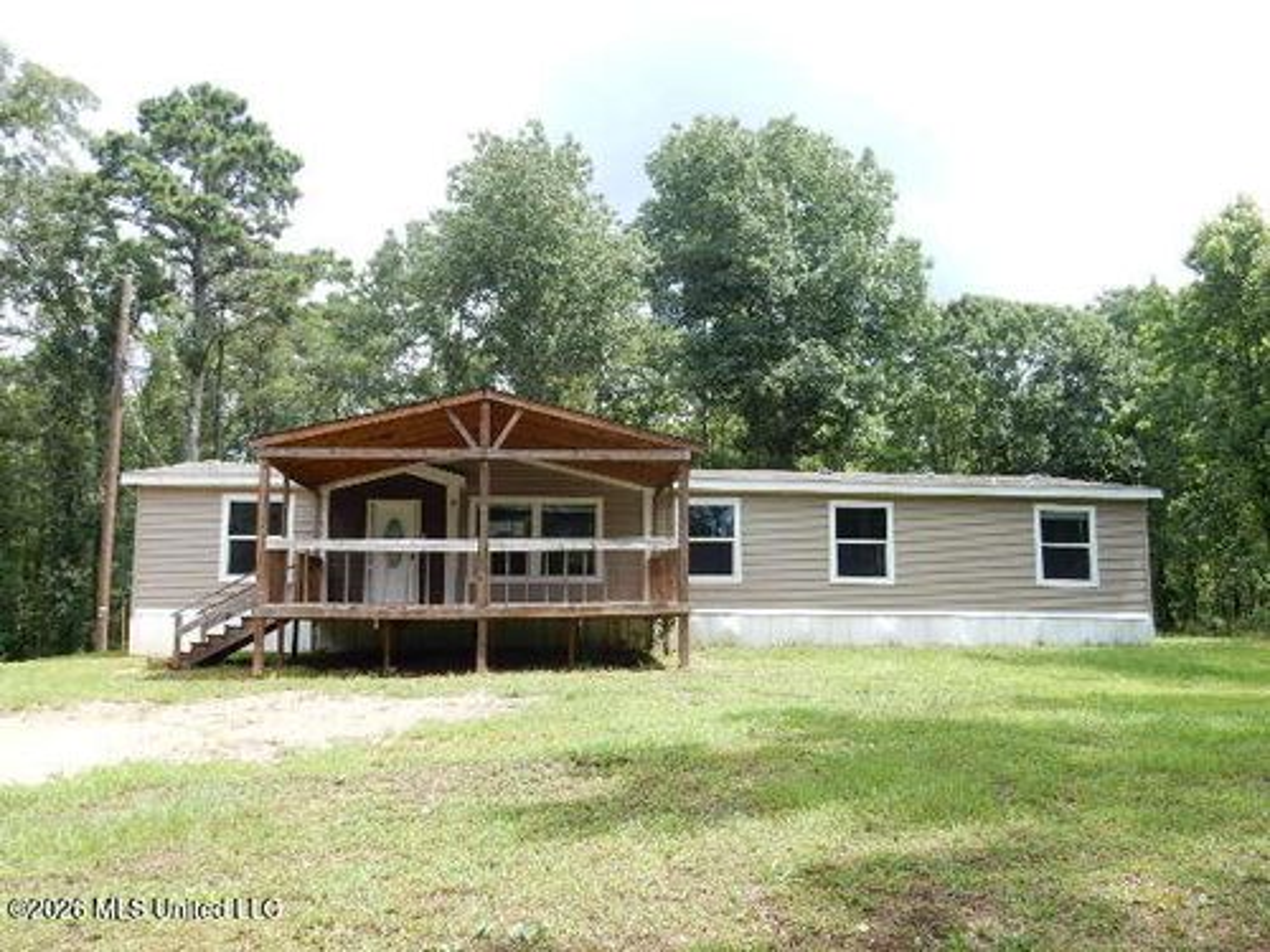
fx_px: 1101
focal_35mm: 30
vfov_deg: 46.8
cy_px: 476
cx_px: 635
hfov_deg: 60.0
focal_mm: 5.4
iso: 125
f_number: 4
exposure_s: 1/320
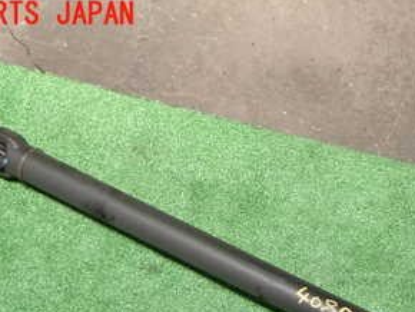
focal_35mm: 62
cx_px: 303
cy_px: 319
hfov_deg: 30.7
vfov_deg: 22.7
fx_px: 744
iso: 200
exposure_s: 1/40
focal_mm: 5.4
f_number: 3.2
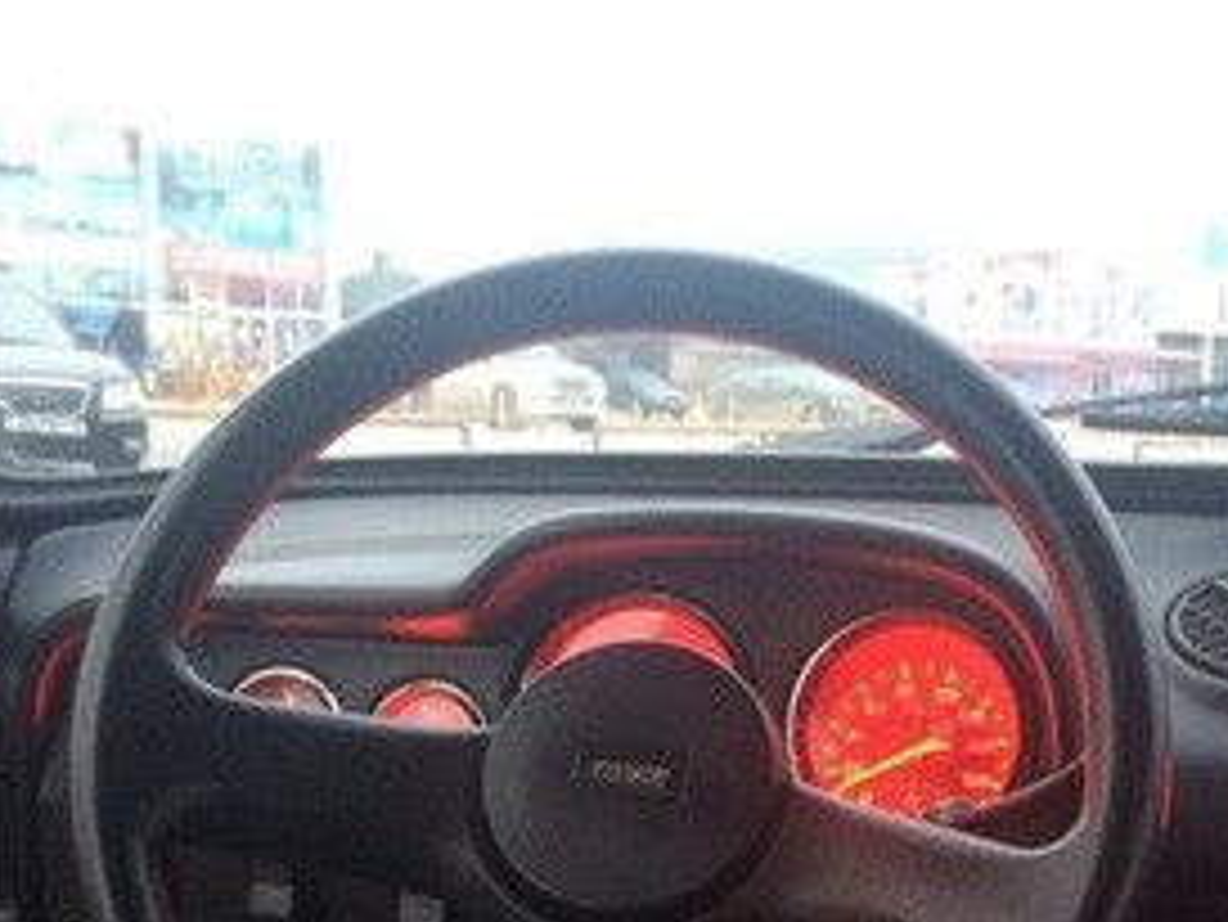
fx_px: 2484
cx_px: 972
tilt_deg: -15.9
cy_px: 1073
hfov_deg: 27.3
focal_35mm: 70
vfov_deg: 19.9
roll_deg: -1.0
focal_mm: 4.15
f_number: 2.2
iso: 320
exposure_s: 1/33
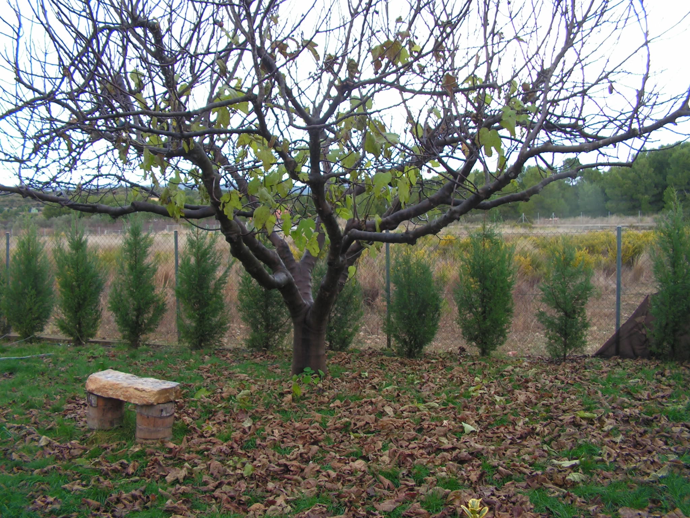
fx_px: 718
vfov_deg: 39.7
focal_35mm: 36
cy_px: 259
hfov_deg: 51.4
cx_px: 345
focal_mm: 6
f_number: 3.2
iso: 64
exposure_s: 1/50
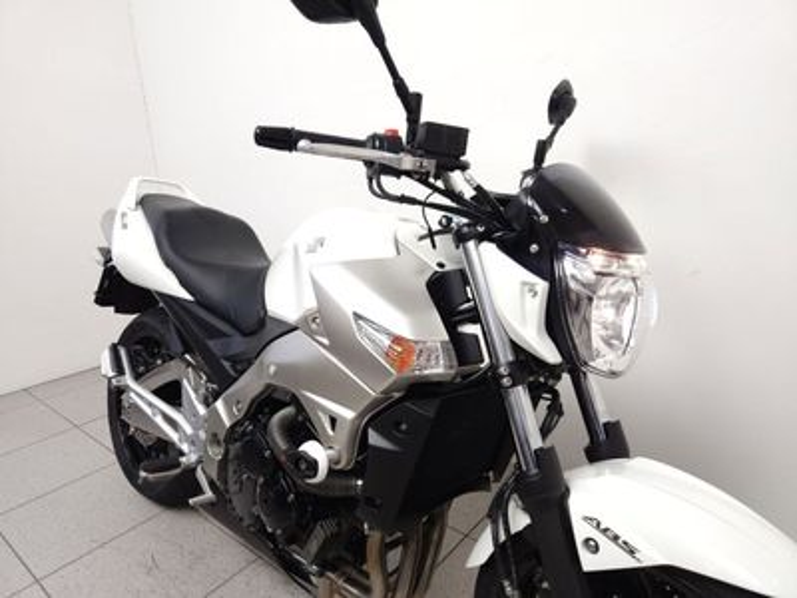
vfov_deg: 58.9
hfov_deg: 73.9
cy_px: 299
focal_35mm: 23
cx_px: 398
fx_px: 530
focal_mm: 5.4
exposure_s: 1/100
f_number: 1.8
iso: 125
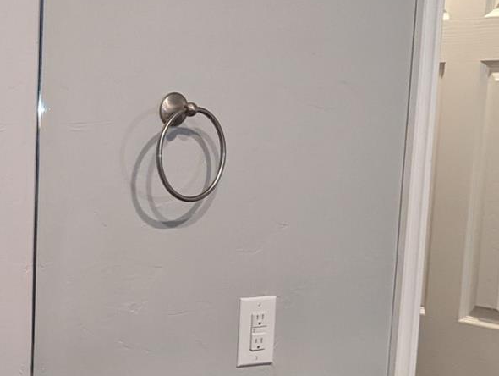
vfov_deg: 17.6
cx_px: -112
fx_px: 1198
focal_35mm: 83
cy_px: 316
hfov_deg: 21.7
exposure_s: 1/120
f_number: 1.85
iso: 397
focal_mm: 6.81
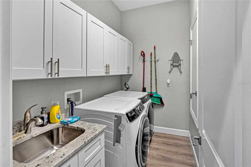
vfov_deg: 72.0
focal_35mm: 16
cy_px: 84
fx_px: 115
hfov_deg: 95.0
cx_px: 126
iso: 320
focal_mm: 11
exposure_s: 1/3.33
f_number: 16
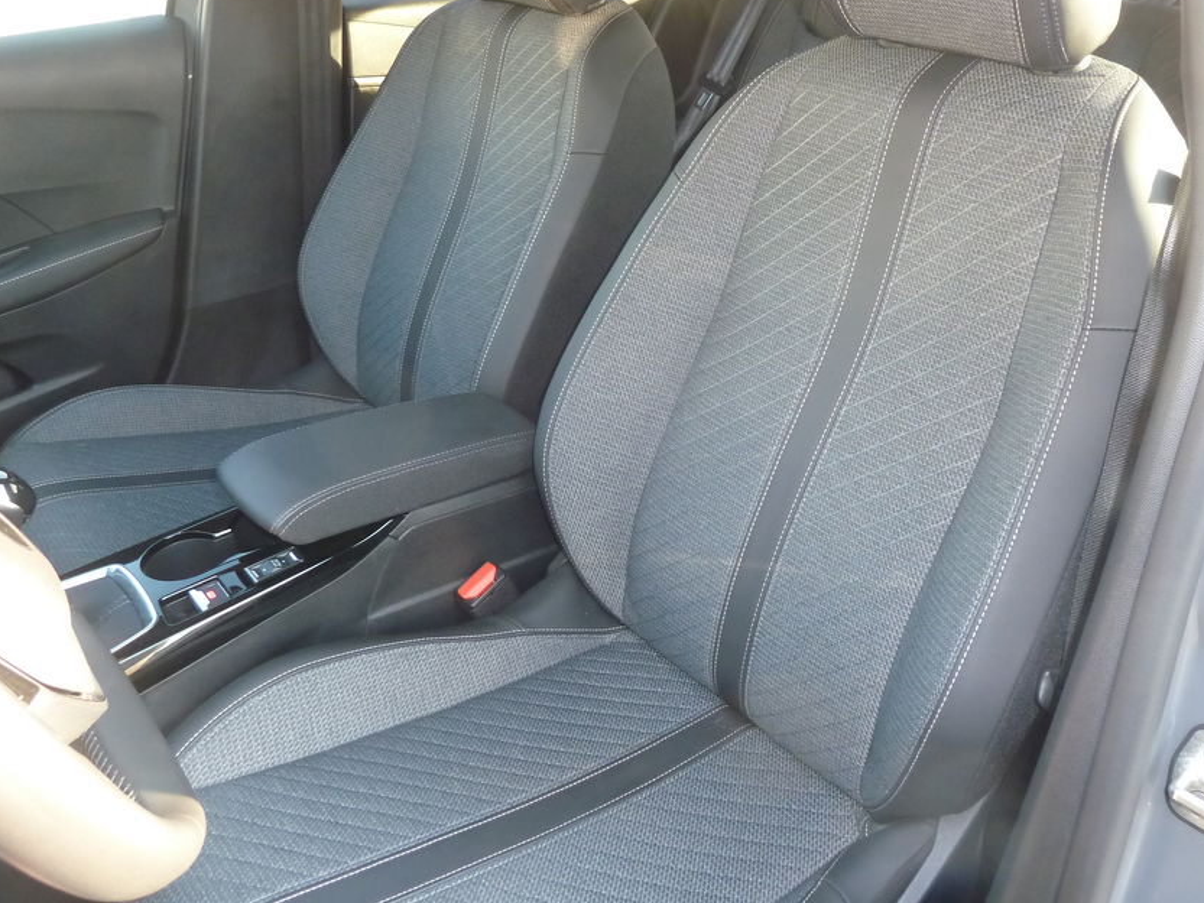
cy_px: 370
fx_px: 1044
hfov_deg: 59.9
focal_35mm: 30
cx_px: 649
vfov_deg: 46.6
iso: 200
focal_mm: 4.1
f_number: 3.3
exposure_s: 1/30
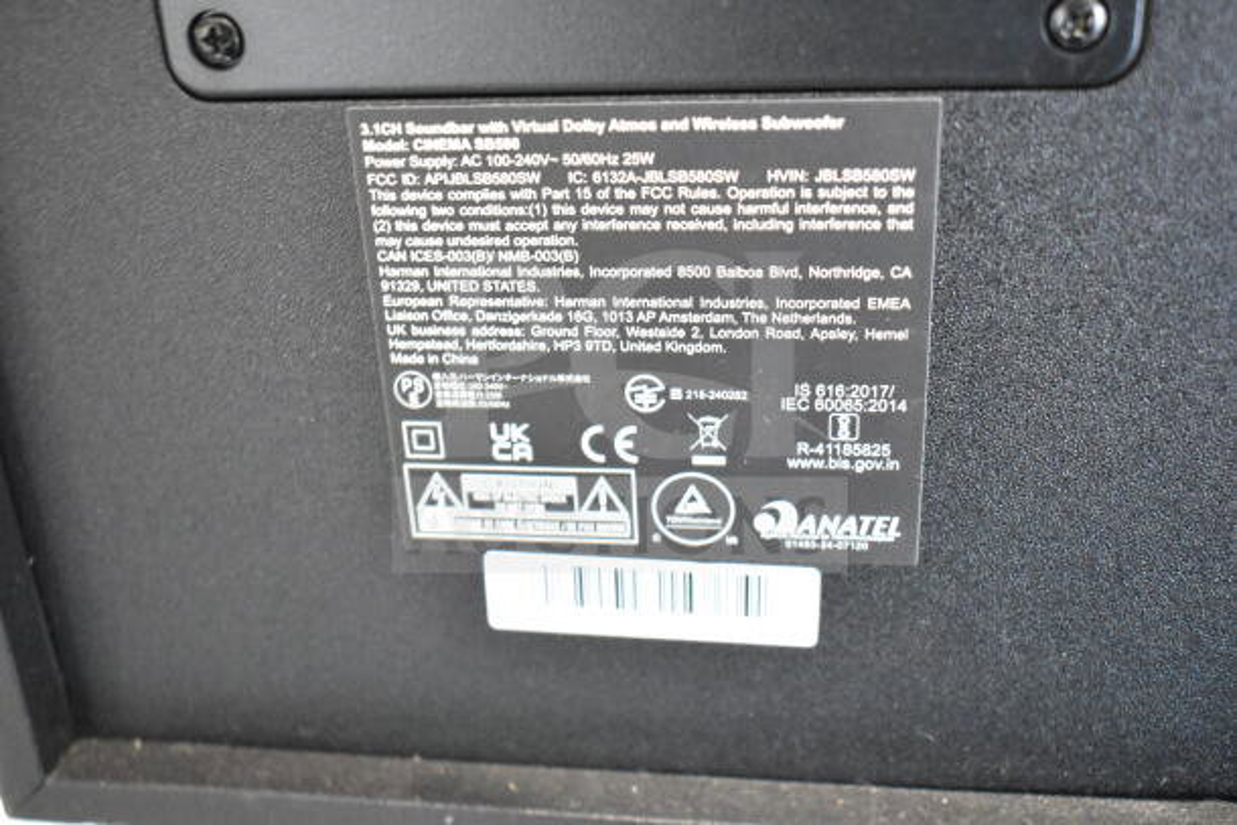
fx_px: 1392
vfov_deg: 33.0
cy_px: 412
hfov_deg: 47.9
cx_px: 618
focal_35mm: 40
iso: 7200
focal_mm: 27
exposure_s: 1/40
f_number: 4
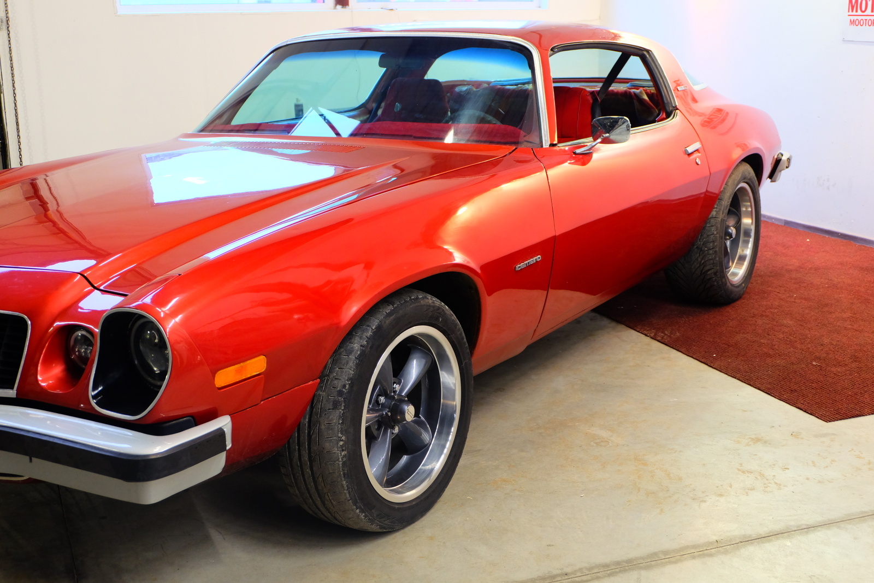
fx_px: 1068
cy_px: 292
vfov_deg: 30.5
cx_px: 437
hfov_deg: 44.5
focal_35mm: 44
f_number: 4.7
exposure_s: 1/17
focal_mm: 29.5
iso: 800
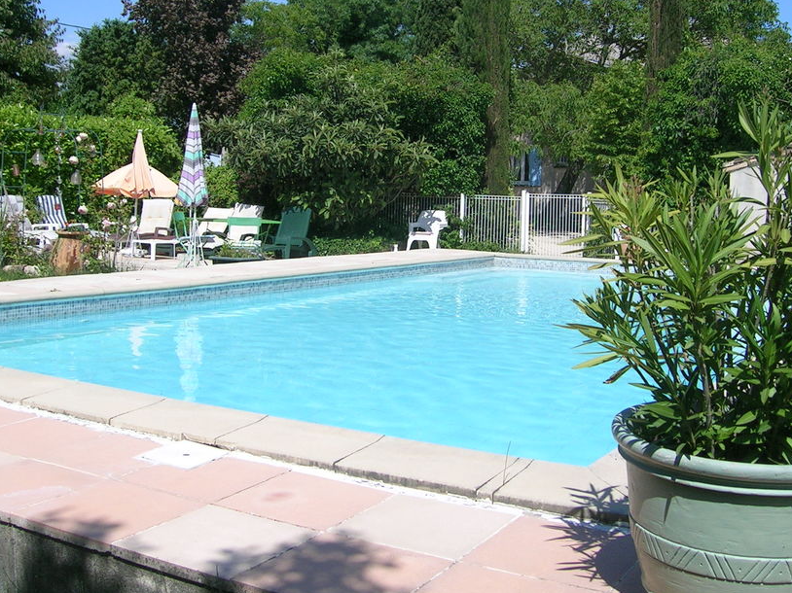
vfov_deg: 33.5
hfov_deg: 43.8
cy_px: 238
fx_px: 984
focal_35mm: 43
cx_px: 420
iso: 50
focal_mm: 5.4
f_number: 4.8
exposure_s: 1/573
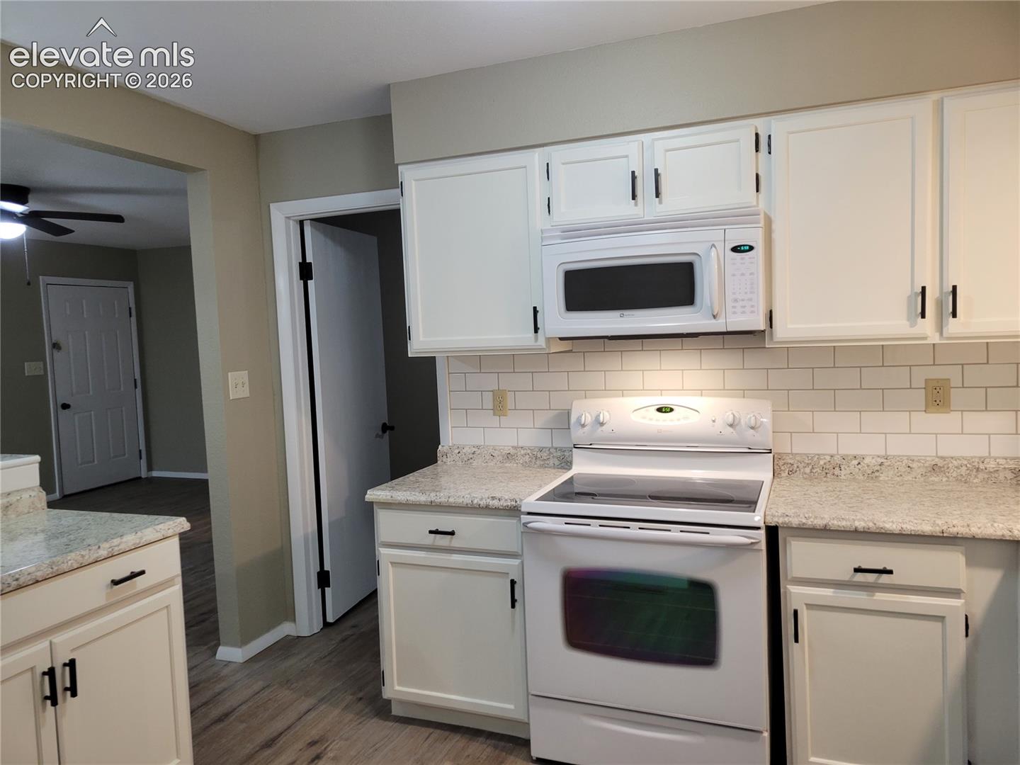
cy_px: 382
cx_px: 510
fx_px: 766
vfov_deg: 53.1
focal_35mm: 26
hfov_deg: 67.3
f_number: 1.8
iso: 250
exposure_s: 1/60
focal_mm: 5.4
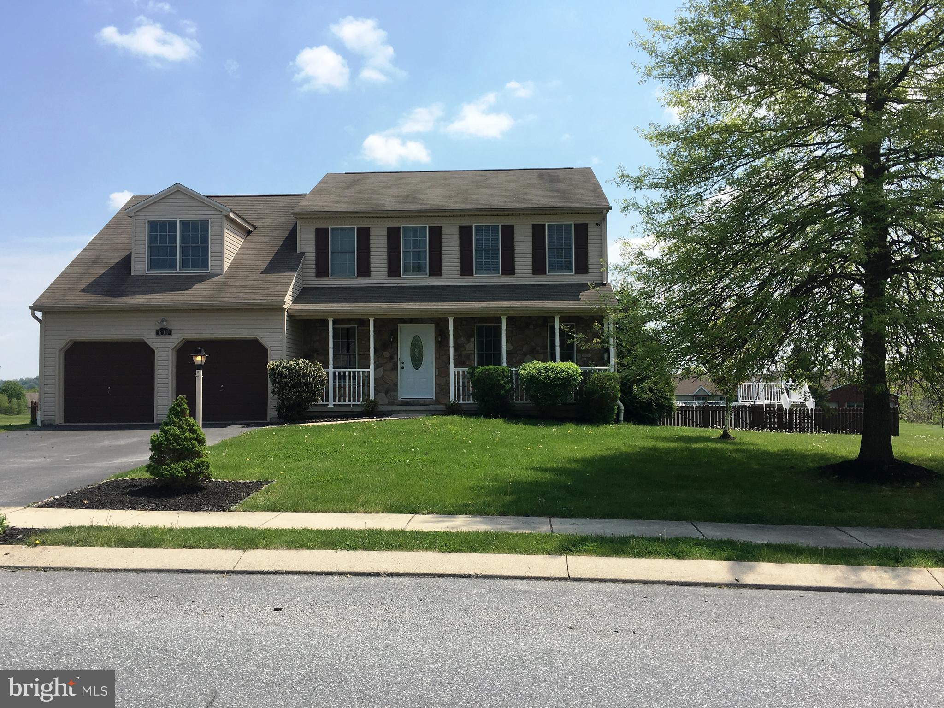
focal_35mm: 29
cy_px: 354
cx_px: 472
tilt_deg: +2.2
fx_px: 791
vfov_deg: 48.2
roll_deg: +0.8
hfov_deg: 61.7
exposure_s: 1/1789
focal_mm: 4.15
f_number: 2.2
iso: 25
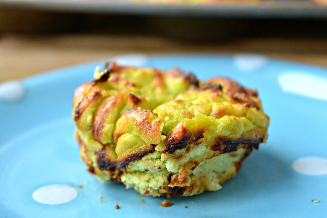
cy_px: 109
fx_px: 749
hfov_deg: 24.6
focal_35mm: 82
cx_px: 164
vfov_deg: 16.5
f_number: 5.6
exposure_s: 1/15
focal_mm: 55
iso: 100
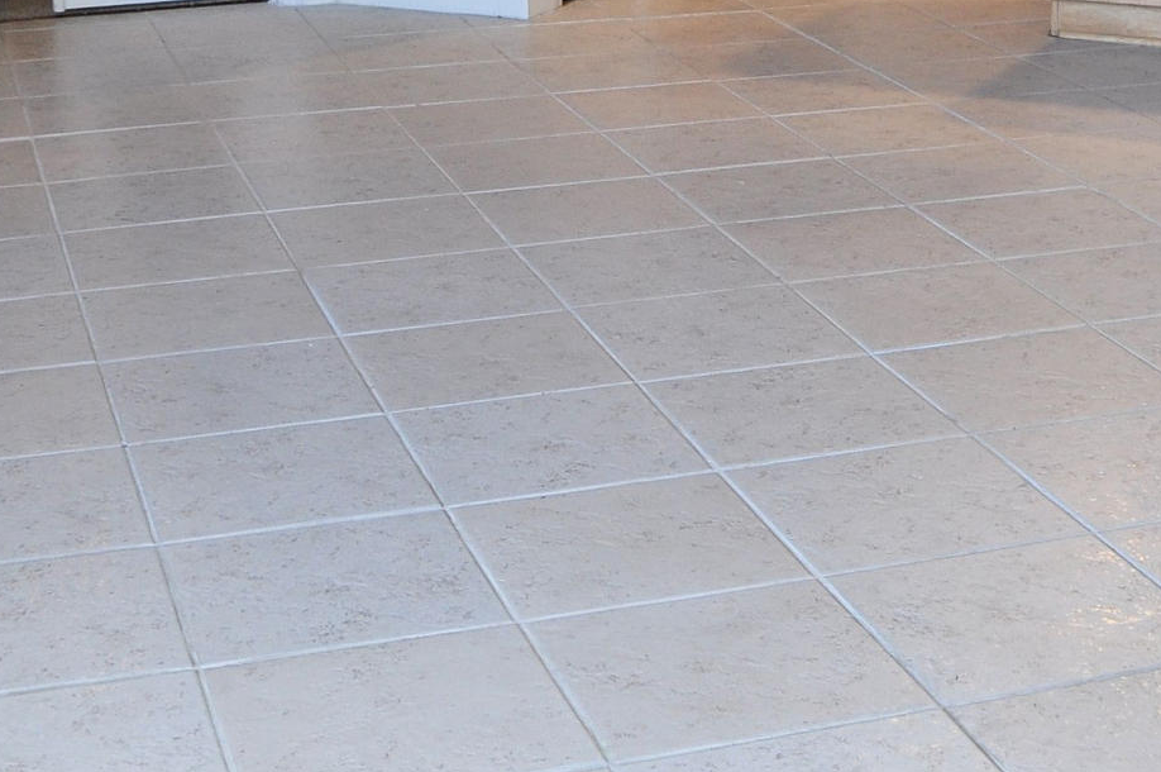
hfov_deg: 20.8
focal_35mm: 98
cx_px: 768
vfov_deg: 13.7
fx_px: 3157
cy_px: 1
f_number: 4
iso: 400
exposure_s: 1/25
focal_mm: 20
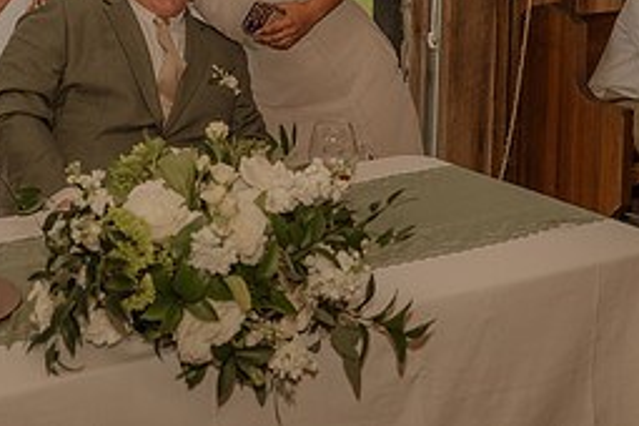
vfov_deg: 15.8
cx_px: 233
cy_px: -55
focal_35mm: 84
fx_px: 1491
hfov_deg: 24.1
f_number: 3.2
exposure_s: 1/200
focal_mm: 37
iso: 500
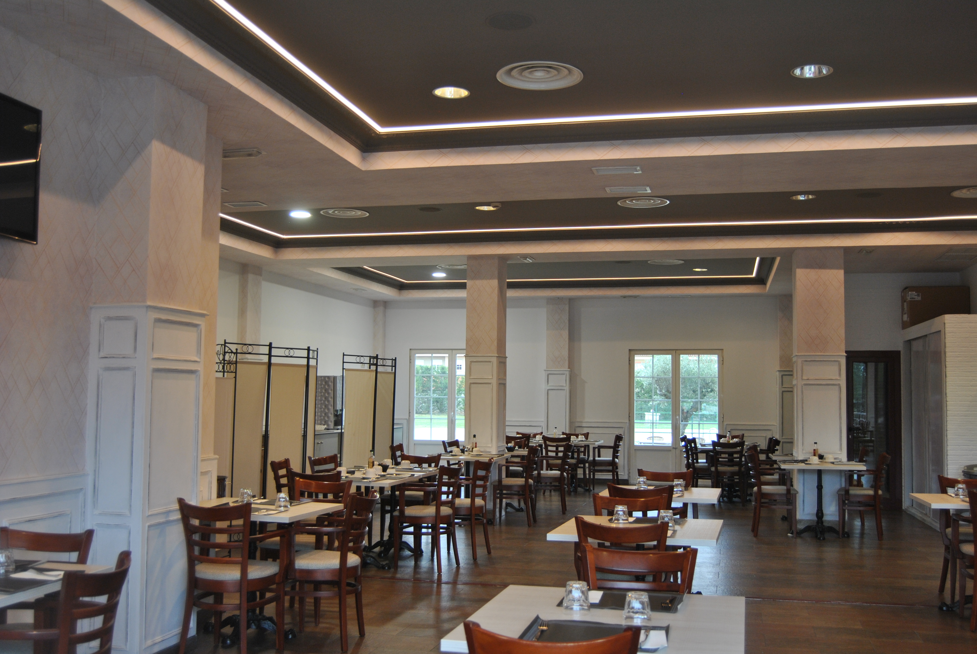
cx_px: 488
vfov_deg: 38.5
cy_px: 327
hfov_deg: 55.0
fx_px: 937
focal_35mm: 34
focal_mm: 23
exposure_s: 1/30
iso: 220
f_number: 3.8
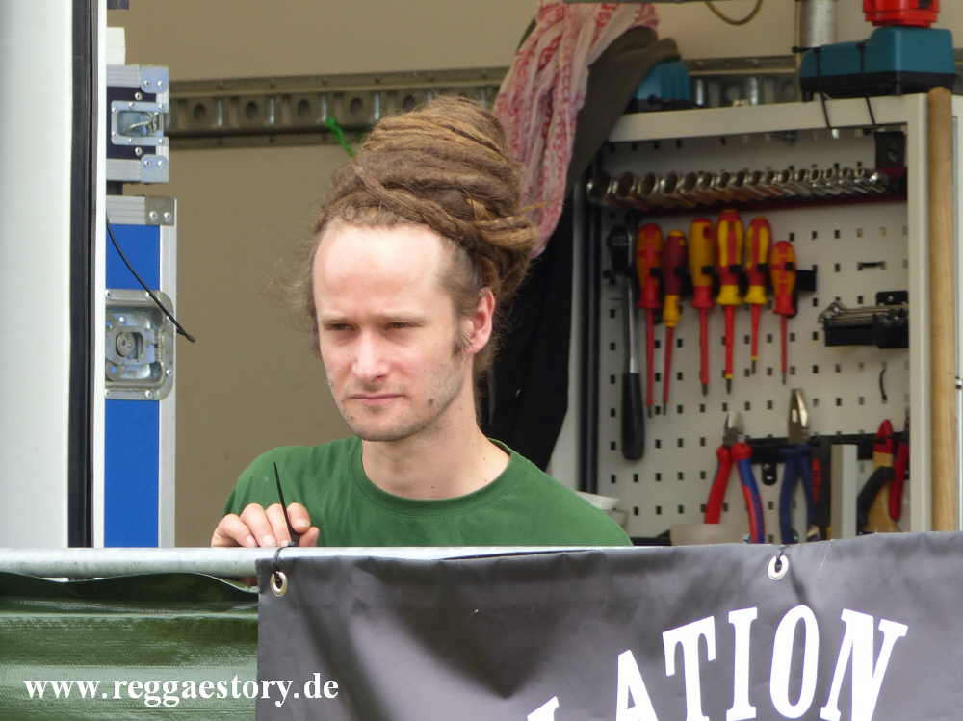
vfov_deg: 2.5
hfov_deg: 3.3
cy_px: 360
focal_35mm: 600
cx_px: 482
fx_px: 16684
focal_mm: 108
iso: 100
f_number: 4
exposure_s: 1/250
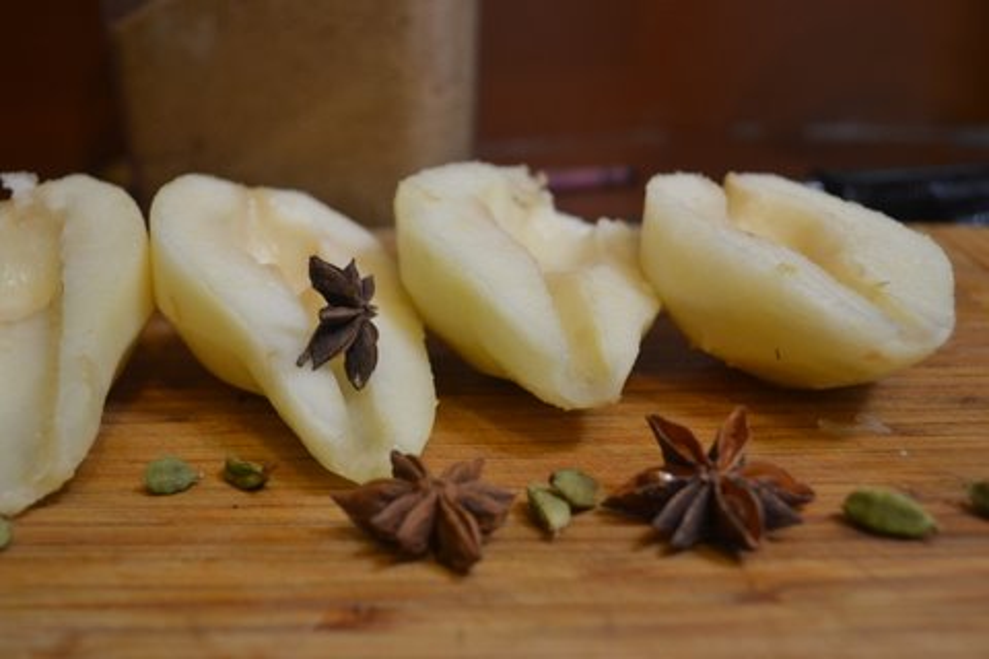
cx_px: 494
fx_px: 1195
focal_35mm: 44
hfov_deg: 45.0
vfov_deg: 30.8
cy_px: 330
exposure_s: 1/25
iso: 800
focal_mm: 29
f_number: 4.5
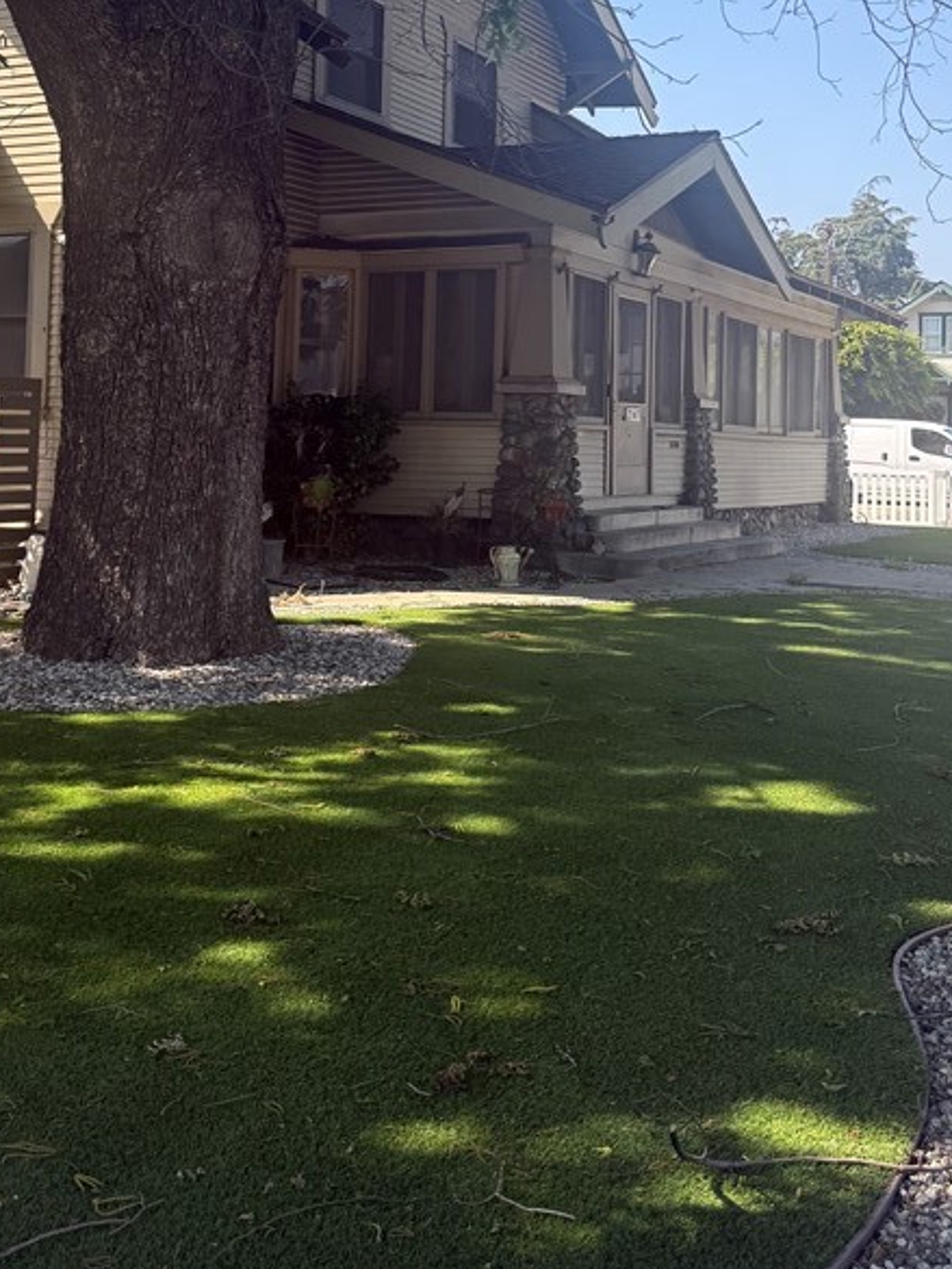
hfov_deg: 34.3
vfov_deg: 43.7
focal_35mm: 42
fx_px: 1540
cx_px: 529
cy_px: 364
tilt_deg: +2.5
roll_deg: -0.9
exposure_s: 1/1361
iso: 100
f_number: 1.78
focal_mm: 6.76
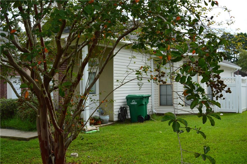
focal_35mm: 39
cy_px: 82
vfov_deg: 34.1
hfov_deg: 49.6
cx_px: 124
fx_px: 267
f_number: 11
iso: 400
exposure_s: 1/400
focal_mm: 26
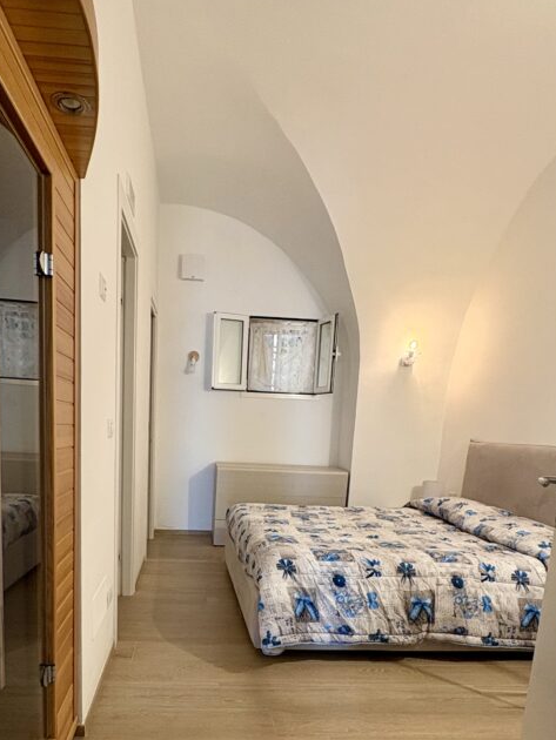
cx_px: 222
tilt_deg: -9.7
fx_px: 514
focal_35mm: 24
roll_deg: -2.4
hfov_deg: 56.4
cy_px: 511
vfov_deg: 68.9
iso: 200
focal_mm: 2.22
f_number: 2.2
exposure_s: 1/50
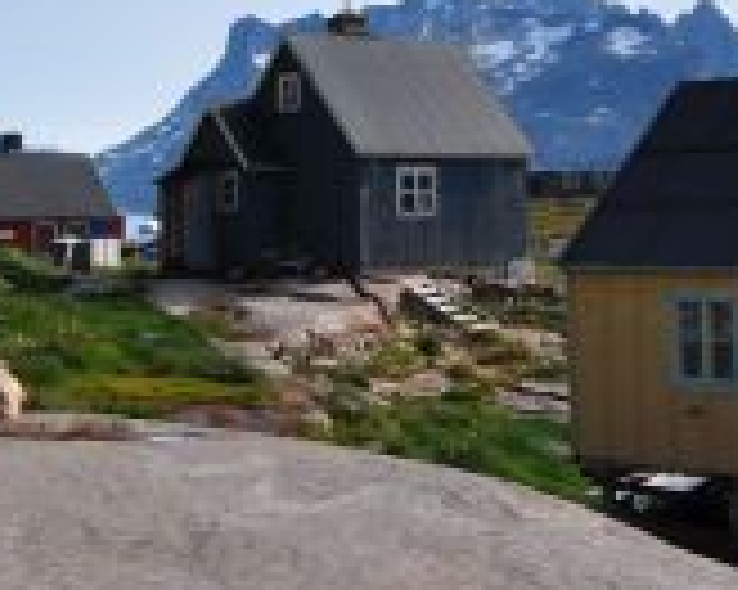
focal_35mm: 84
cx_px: 216
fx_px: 1834
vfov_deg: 18.0
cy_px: 83
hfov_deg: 22.6
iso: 200
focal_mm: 14
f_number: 11
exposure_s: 1/400
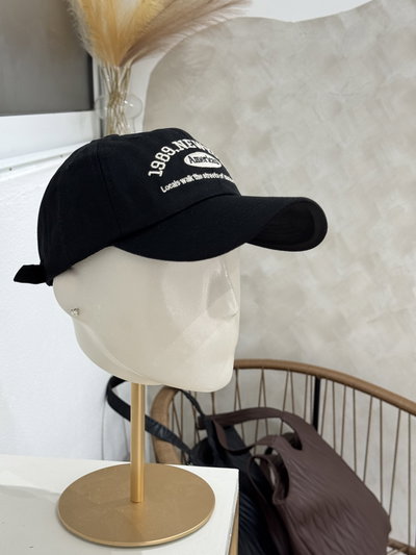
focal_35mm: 48
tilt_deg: -13.5
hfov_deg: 30.3
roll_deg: +0.1
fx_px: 769
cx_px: 208
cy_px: 278
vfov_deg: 39.6
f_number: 1.78
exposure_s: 1/50
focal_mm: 6.76
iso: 64
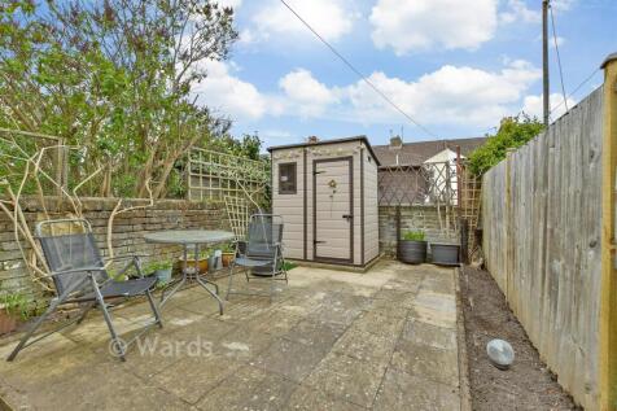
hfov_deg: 100.4
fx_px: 257
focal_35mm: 15
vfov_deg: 77.3
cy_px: 206
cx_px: 308
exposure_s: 1/200
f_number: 7.1
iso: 500
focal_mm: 10
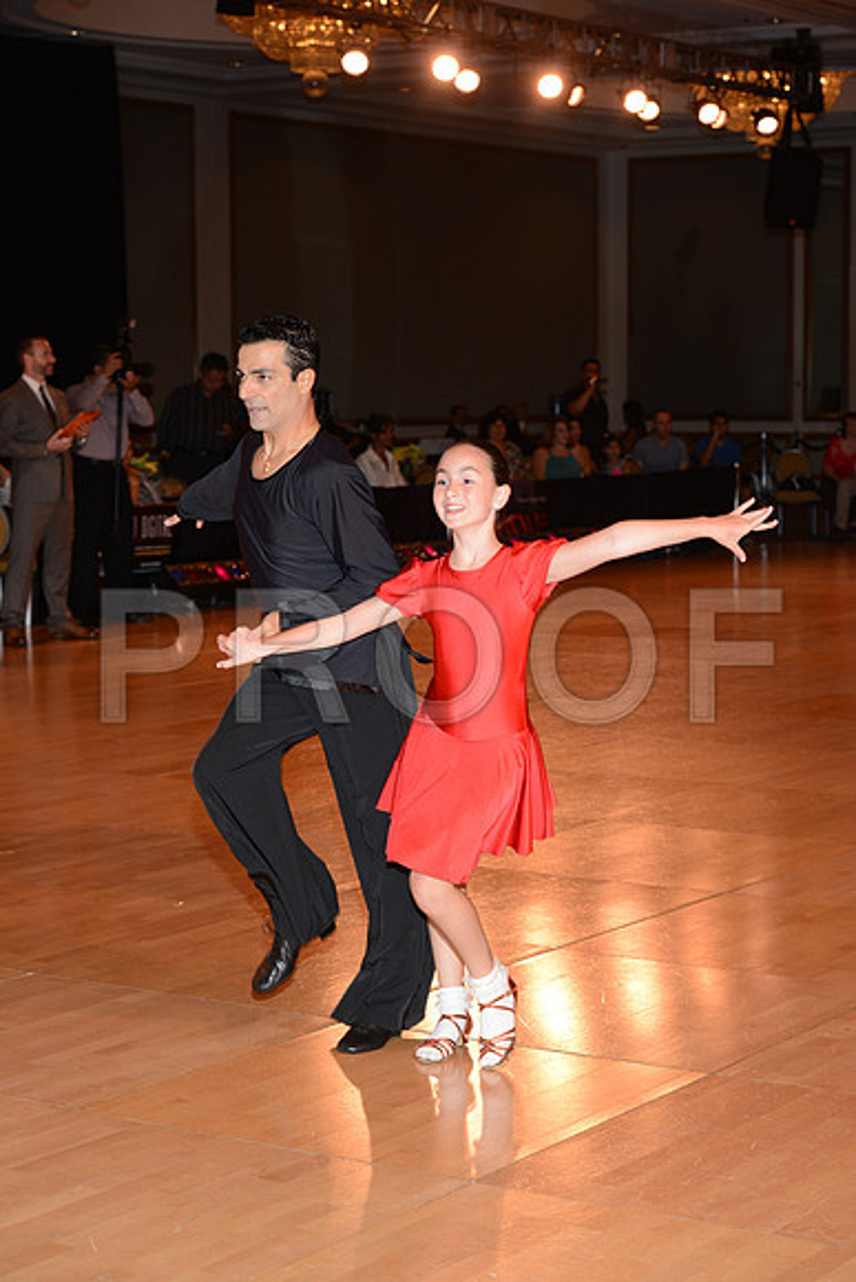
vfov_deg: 23.9
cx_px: 428
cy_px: 641
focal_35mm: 85
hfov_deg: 16.1
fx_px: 3030
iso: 1000
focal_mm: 85
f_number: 6.3
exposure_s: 1/250
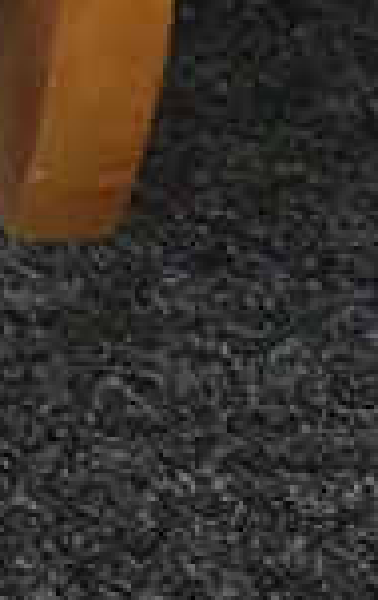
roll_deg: +0.5
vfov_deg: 9.4
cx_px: -1556
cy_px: -612
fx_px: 3412
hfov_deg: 5.0
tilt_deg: -14.9
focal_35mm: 208
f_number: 2.2
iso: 40
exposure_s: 1/17
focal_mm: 4.15
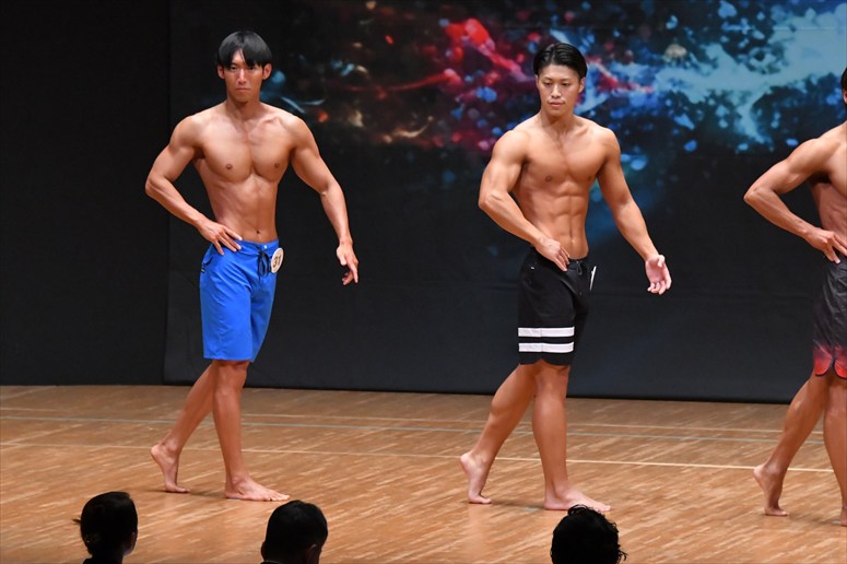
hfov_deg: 7.6
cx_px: 424
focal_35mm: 270
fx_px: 6349
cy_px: 282
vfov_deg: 5.1
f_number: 5.6
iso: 8000
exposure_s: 1/400
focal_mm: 180
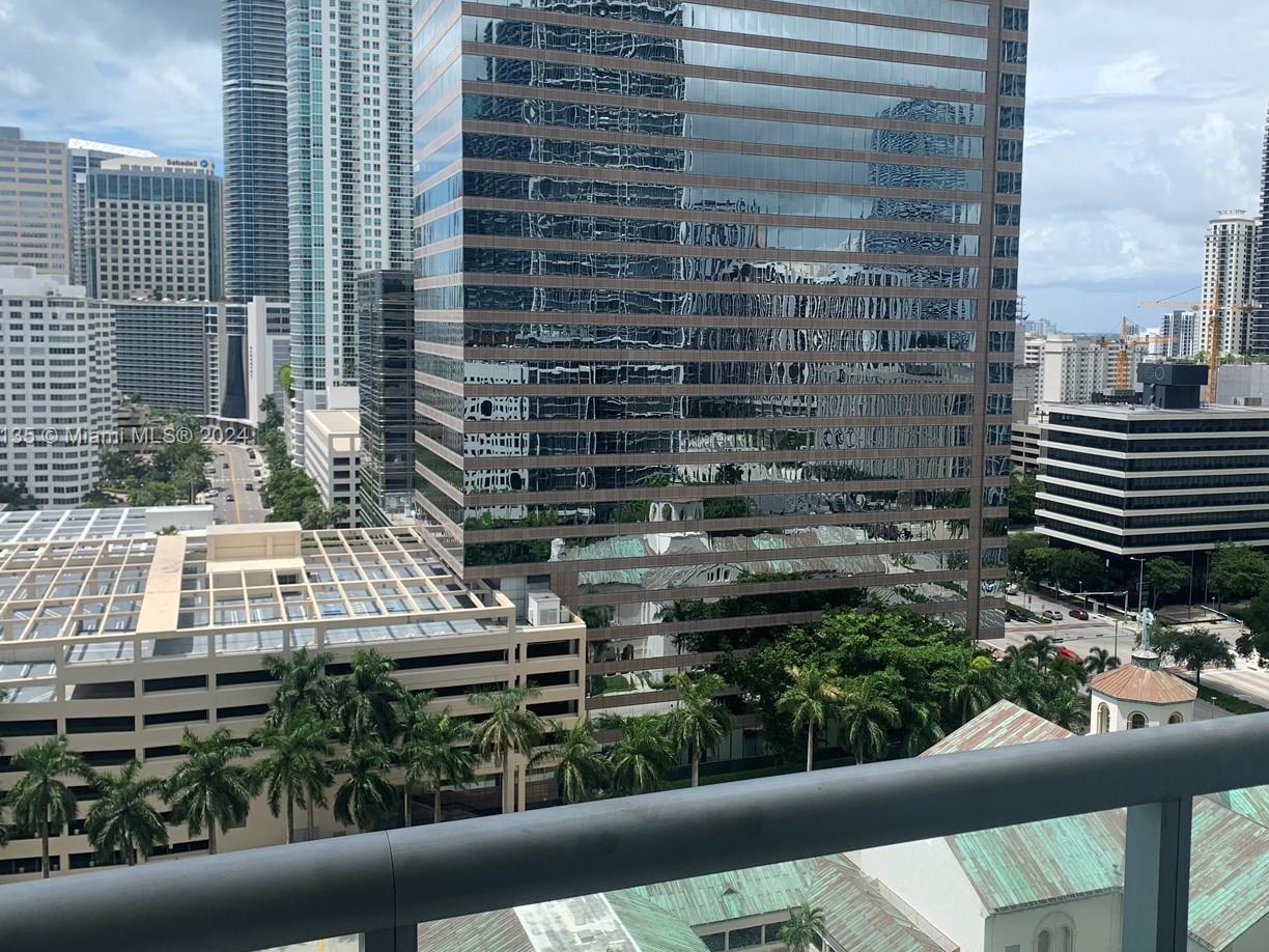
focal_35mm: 34
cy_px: 438
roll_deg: -0.5
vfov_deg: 41.8
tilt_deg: -5.8
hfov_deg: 53.7
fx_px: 1246
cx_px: 746
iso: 25
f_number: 1.8
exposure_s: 1/2208
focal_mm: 4.25
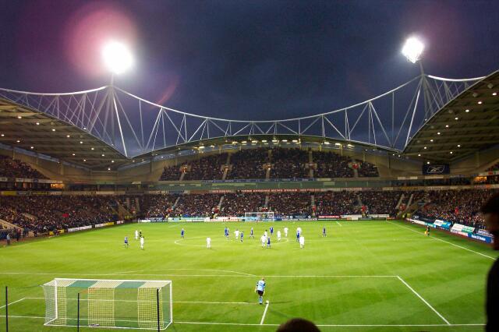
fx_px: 485
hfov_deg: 54.5
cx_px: 250
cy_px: 166
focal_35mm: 35
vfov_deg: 37.8
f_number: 2.8
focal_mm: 7.5
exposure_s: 1/30
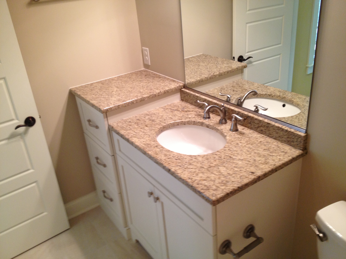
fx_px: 350
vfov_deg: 40.7
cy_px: 130
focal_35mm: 35
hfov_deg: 52.6
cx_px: 173
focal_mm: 4.28
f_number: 2.4
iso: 100
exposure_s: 1/20
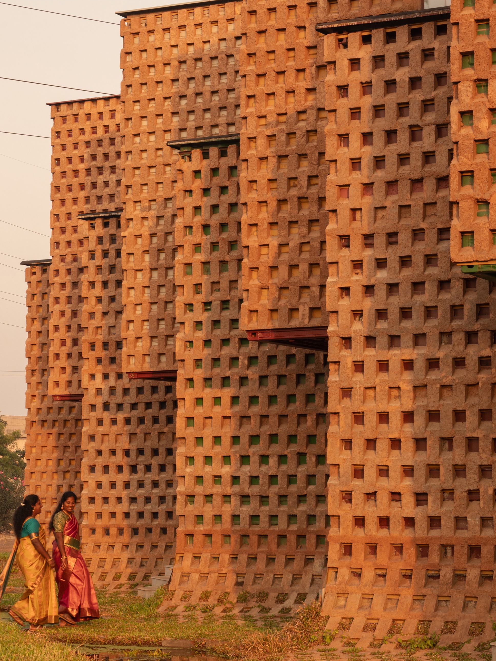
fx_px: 1796
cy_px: 369
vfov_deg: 20.9
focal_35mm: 94
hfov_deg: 15.7
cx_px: 240
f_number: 11
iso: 320
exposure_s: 1/125
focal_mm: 56
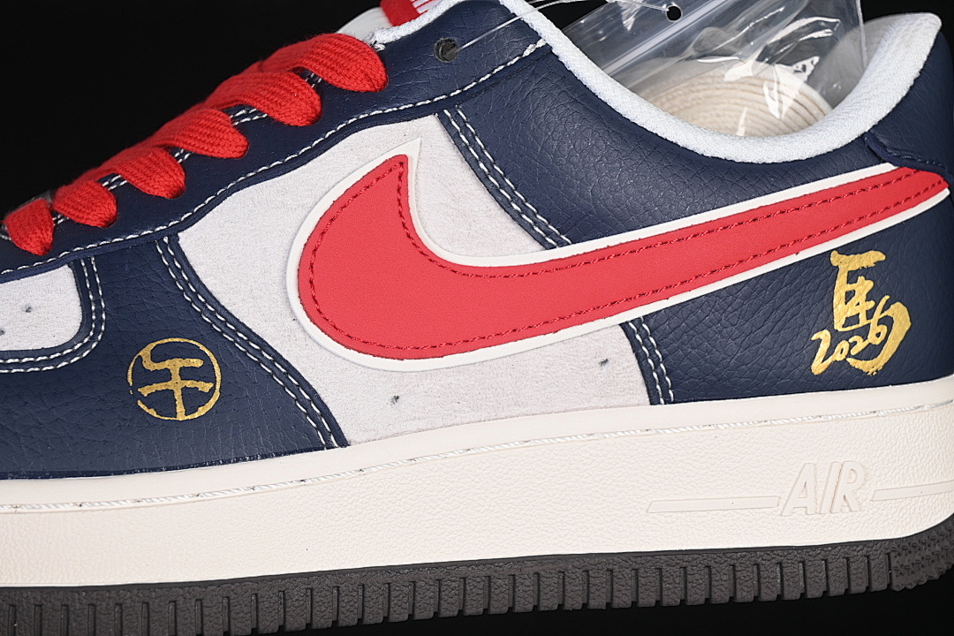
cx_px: 477
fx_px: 1987
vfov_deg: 18.2
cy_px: 318
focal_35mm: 75
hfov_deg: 27.0
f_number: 6.3
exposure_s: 1/60
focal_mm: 50
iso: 160
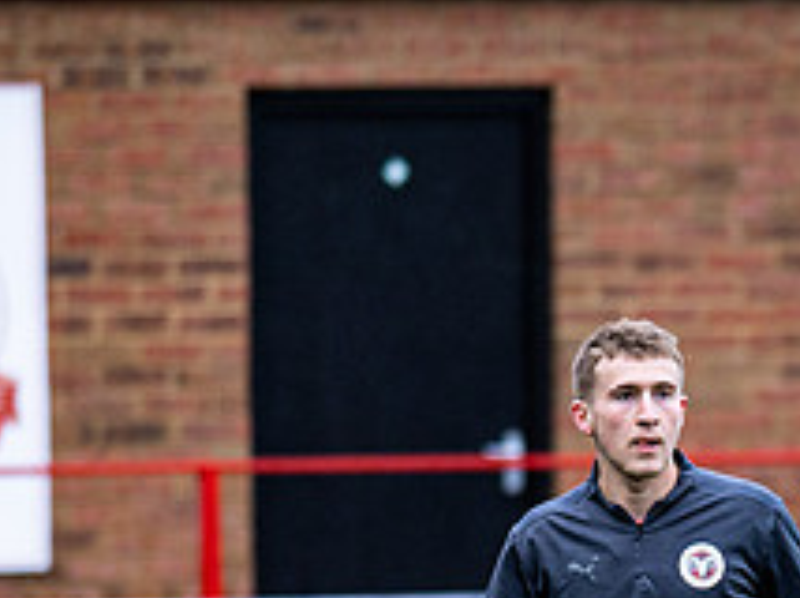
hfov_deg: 3.0
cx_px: 861
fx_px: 15028
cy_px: 703
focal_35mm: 651
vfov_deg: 2.3
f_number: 1.8
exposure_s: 1/2000
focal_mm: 135
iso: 800
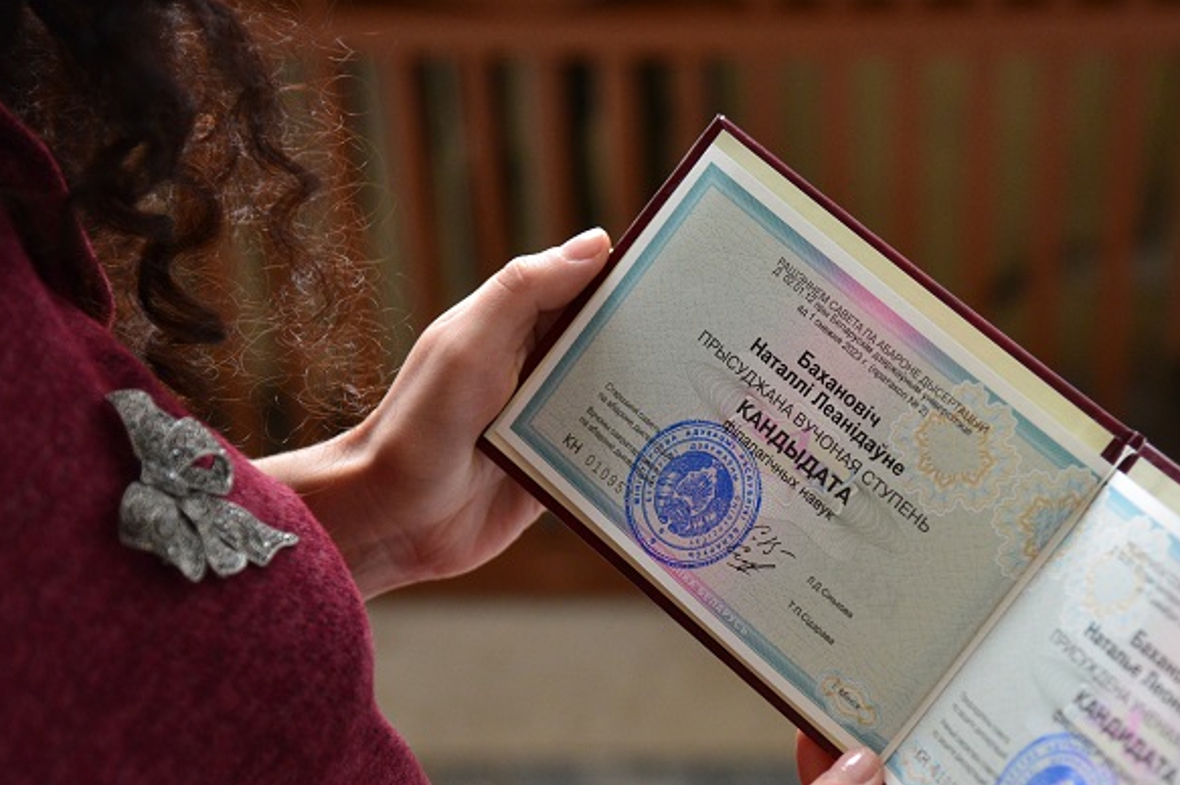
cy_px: 458
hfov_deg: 19.8
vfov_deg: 13.3
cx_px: 725
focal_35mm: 103
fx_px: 3374
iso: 2000
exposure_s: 1/200
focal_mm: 75
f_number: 4
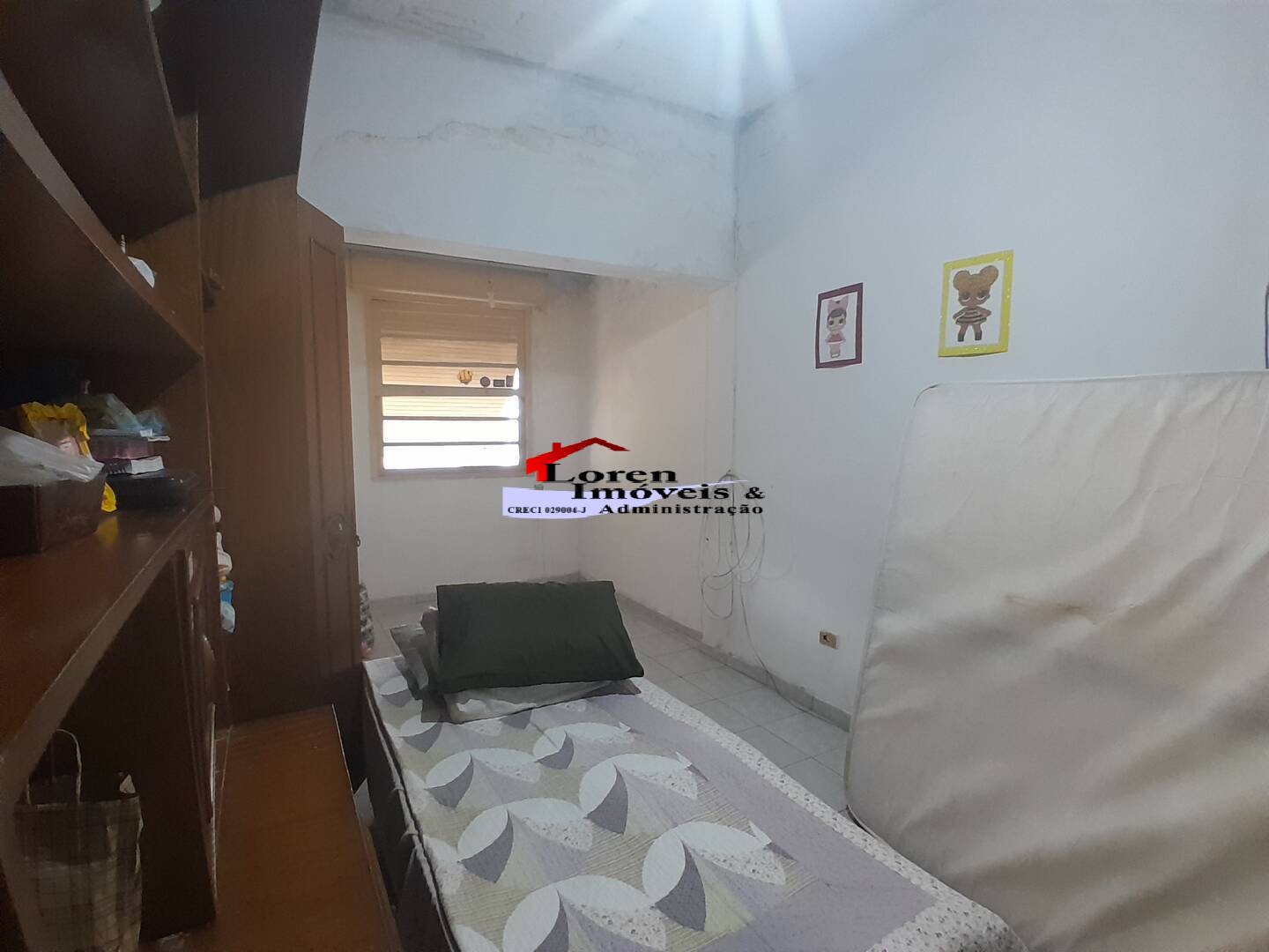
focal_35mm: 17
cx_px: 634
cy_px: 476
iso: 200
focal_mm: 1.46
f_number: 2.2
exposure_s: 1/24
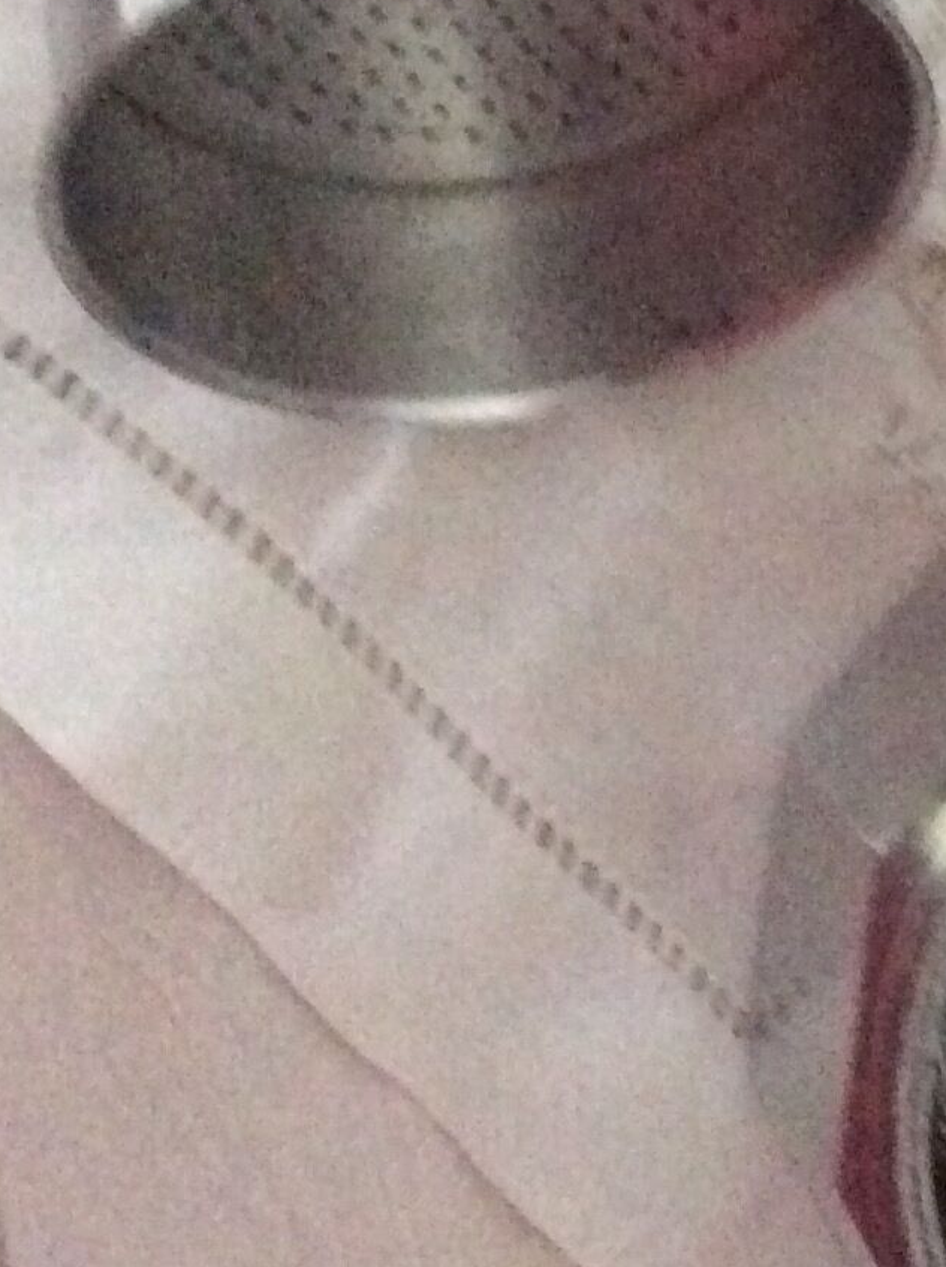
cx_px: 1394
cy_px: 385
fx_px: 3580
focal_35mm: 98
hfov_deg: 14.1
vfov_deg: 20.0
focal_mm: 3.3
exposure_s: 1/17
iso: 640
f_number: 2.4
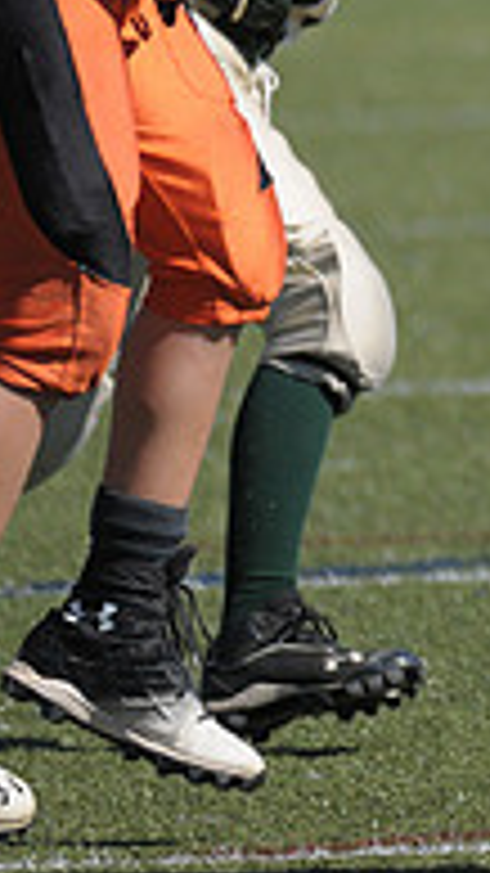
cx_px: 1227
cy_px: 29
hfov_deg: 1.1
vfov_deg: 1.9
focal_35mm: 1125
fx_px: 26008
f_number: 4
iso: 640
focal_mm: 240
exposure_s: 1/5000
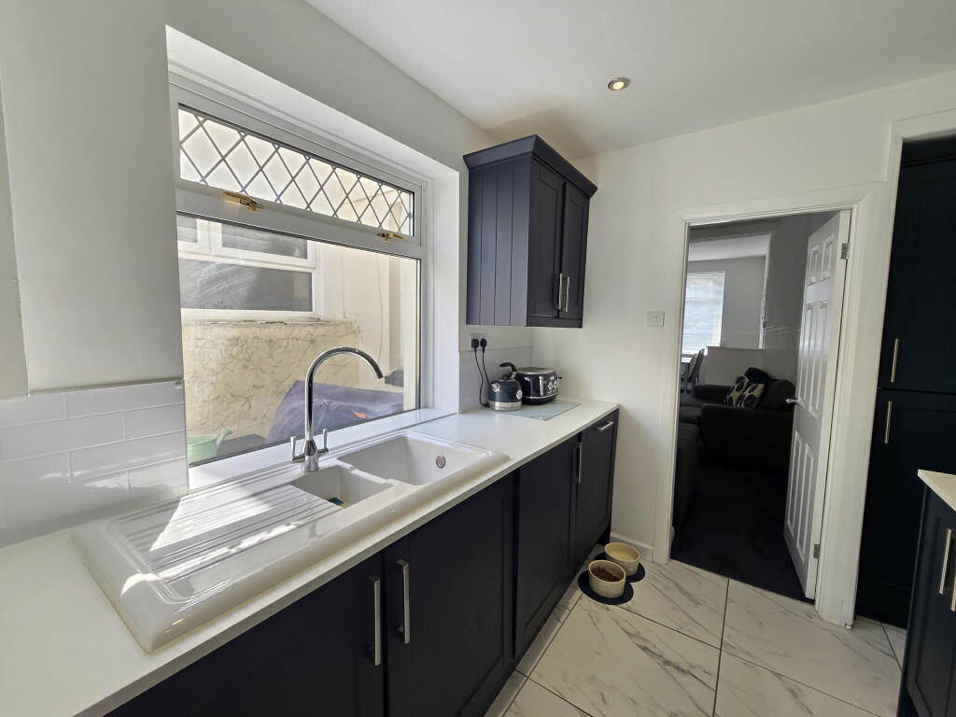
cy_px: 358
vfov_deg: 89.9
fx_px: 359
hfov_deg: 106.2
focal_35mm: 13
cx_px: 478
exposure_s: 1/100
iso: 50
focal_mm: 2.2
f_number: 2.2
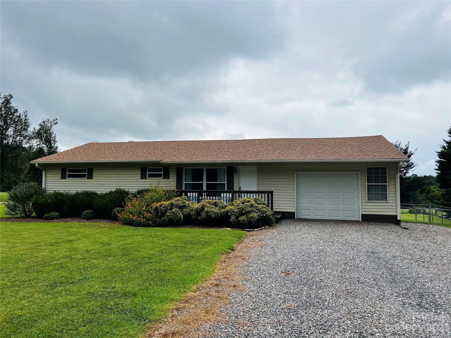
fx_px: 339
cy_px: 169
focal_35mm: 26
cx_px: 226
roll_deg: -0.6
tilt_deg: +2.9
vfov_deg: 53.1
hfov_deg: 67.3
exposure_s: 1/5076
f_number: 1.5
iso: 50
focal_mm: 5.7
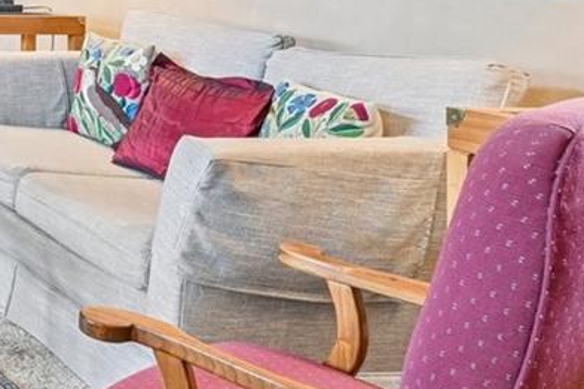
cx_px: -431
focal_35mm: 57
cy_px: -74
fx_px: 925
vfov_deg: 22.0
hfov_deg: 22.7
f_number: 10
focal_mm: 14
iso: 400
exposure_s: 1/13
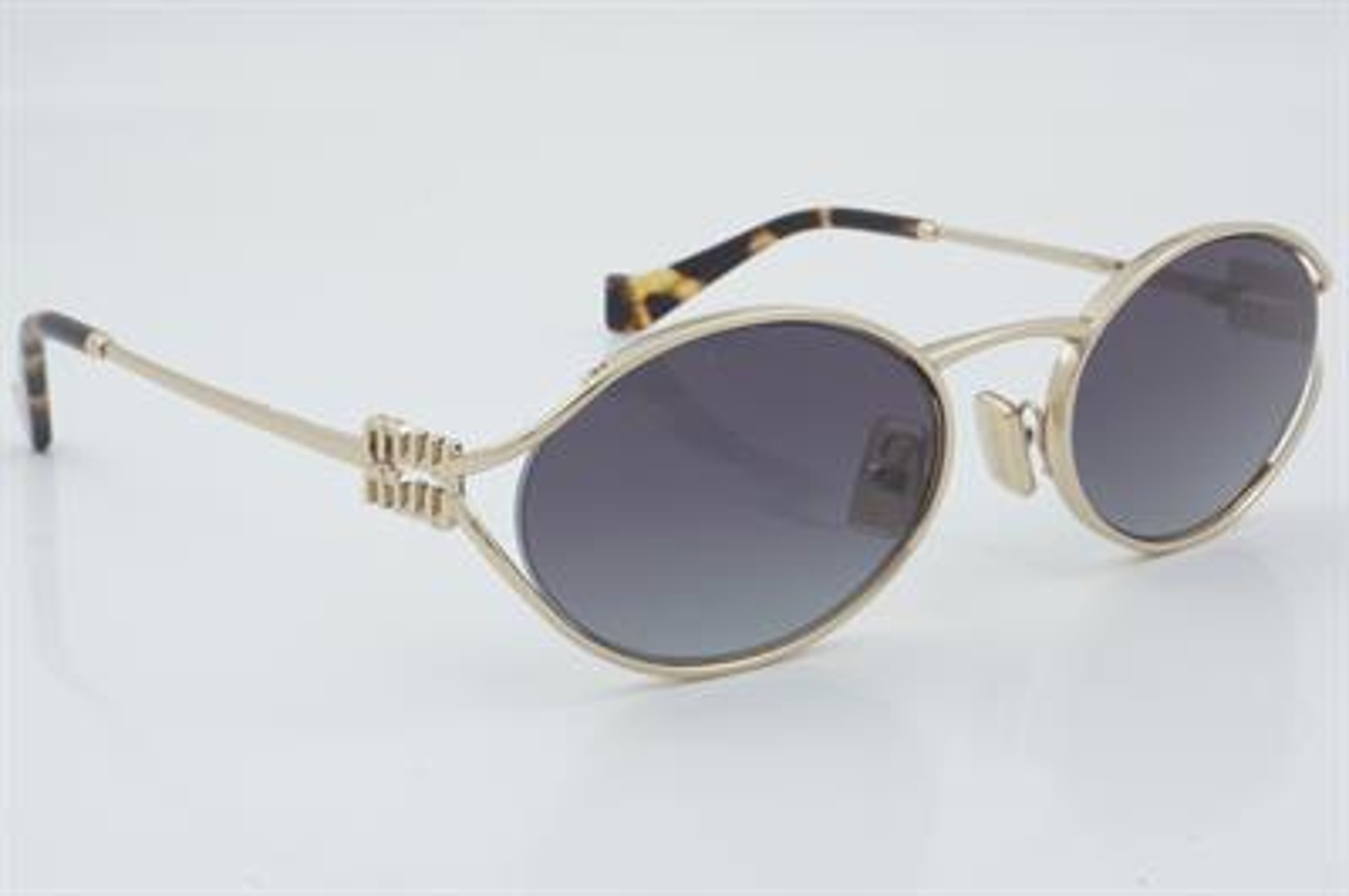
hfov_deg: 27.0
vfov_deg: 18.2
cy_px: 448
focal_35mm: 75
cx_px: 674
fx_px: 2808
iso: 100
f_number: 32
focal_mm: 50
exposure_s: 1/3
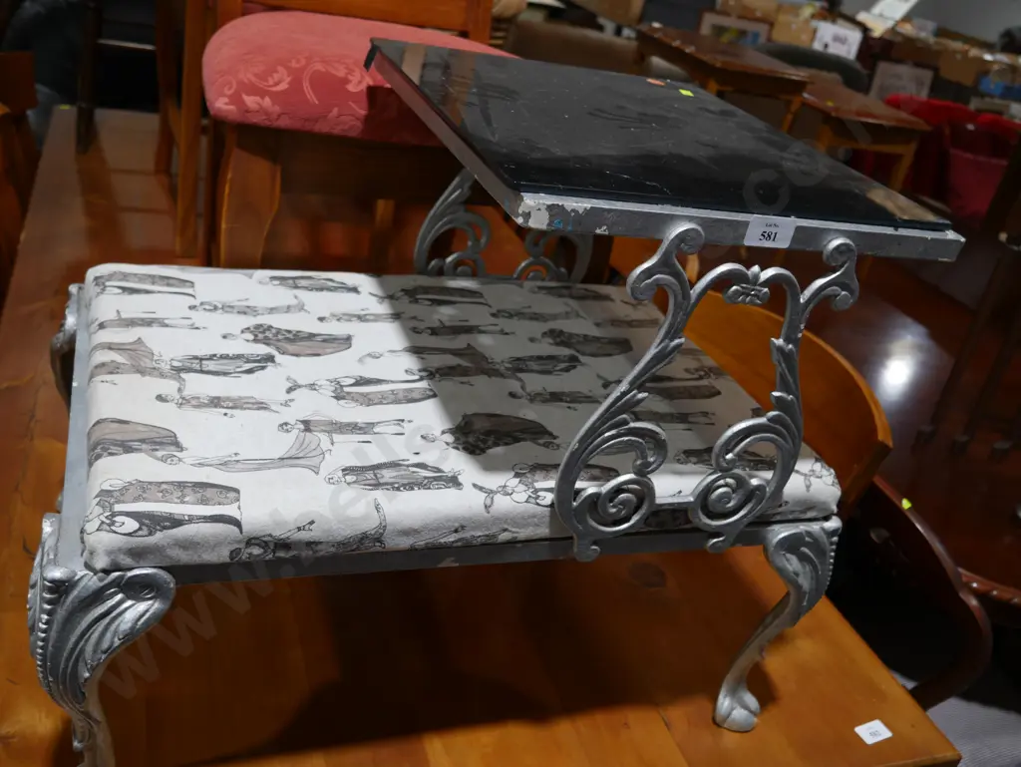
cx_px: 510
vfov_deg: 44.2
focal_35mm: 32
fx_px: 944
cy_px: 384
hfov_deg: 56.8
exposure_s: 1/80
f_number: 3.6
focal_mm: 16
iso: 200
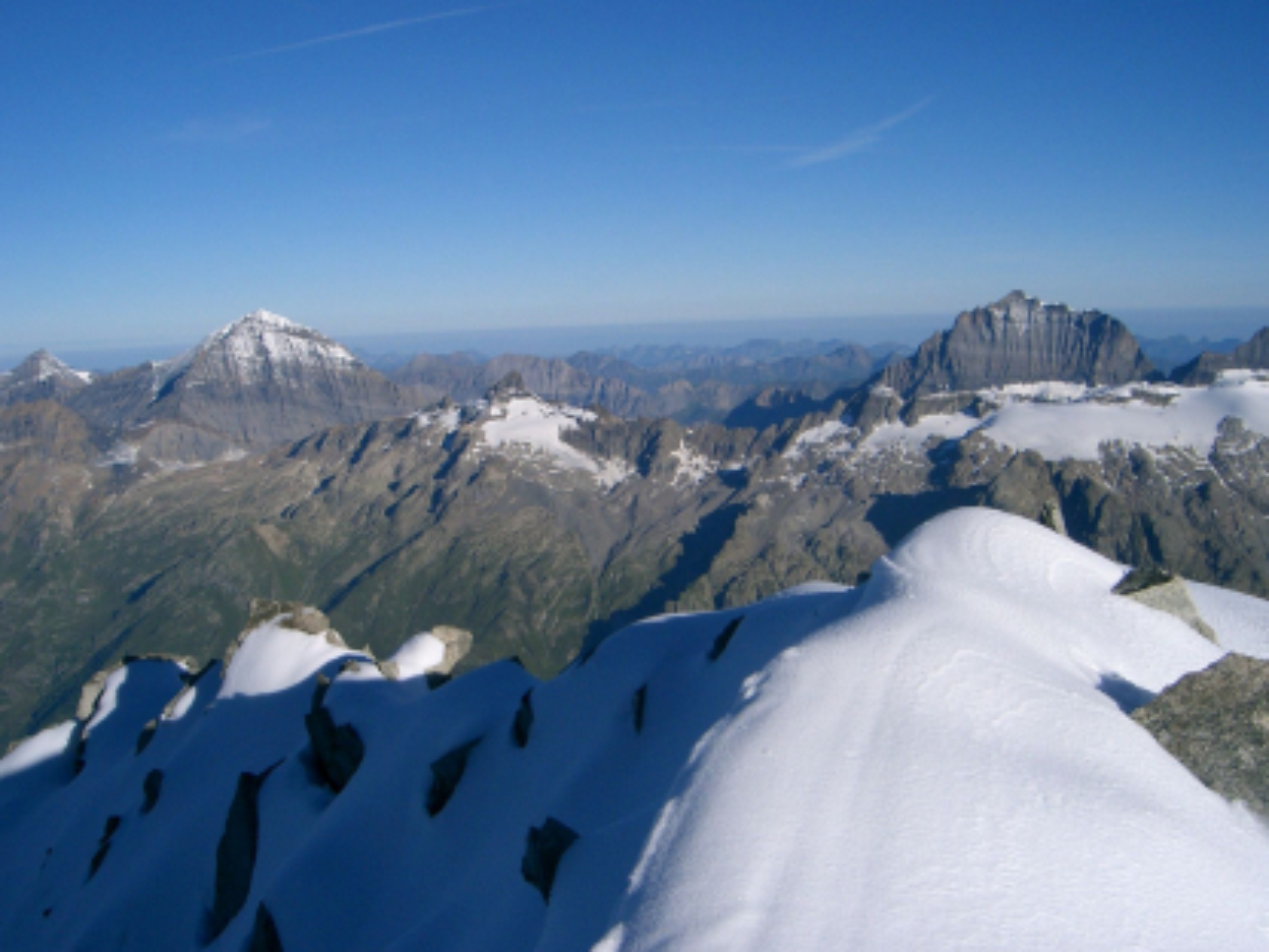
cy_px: 476
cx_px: 624
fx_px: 1466
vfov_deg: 36.0
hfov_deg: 46.8
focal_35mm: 40
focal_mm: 8
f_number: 4.8
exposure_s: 1/2000
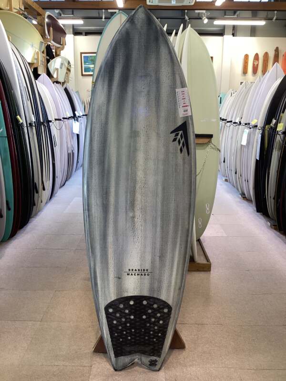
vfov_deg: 58.4
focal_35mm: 31
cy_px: 190
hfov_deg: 45.4
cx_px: 143
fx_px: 341
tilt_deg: -14.5
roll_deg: -0.1
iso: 80
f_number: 2.4
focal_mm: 3.3
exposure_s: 1/50
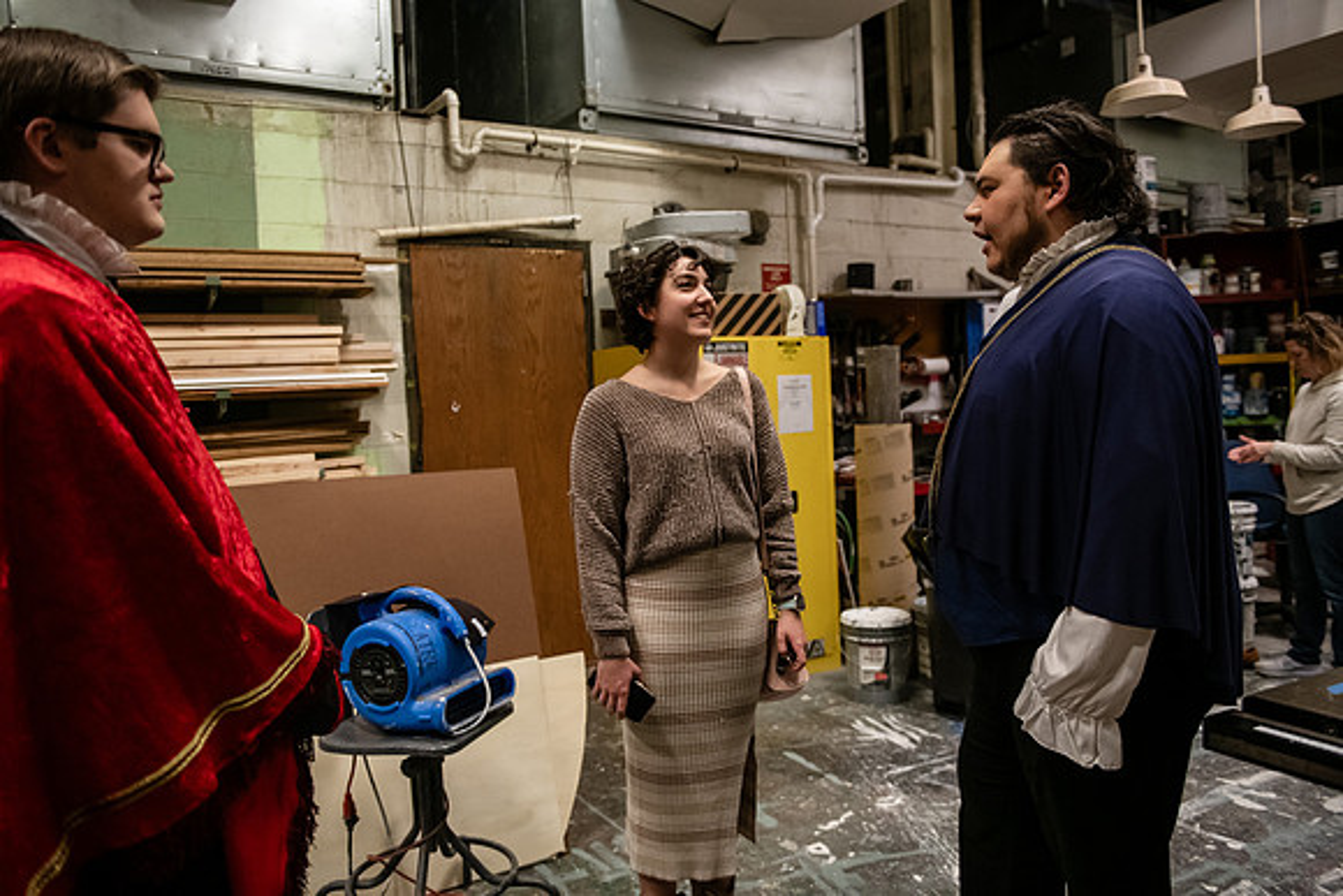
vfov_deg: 48.0
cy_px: 448
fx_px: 1007
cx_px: 672
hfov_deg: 67.4
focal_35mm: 27
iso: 2500
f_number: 2.8
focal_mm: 27
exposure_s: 1/125
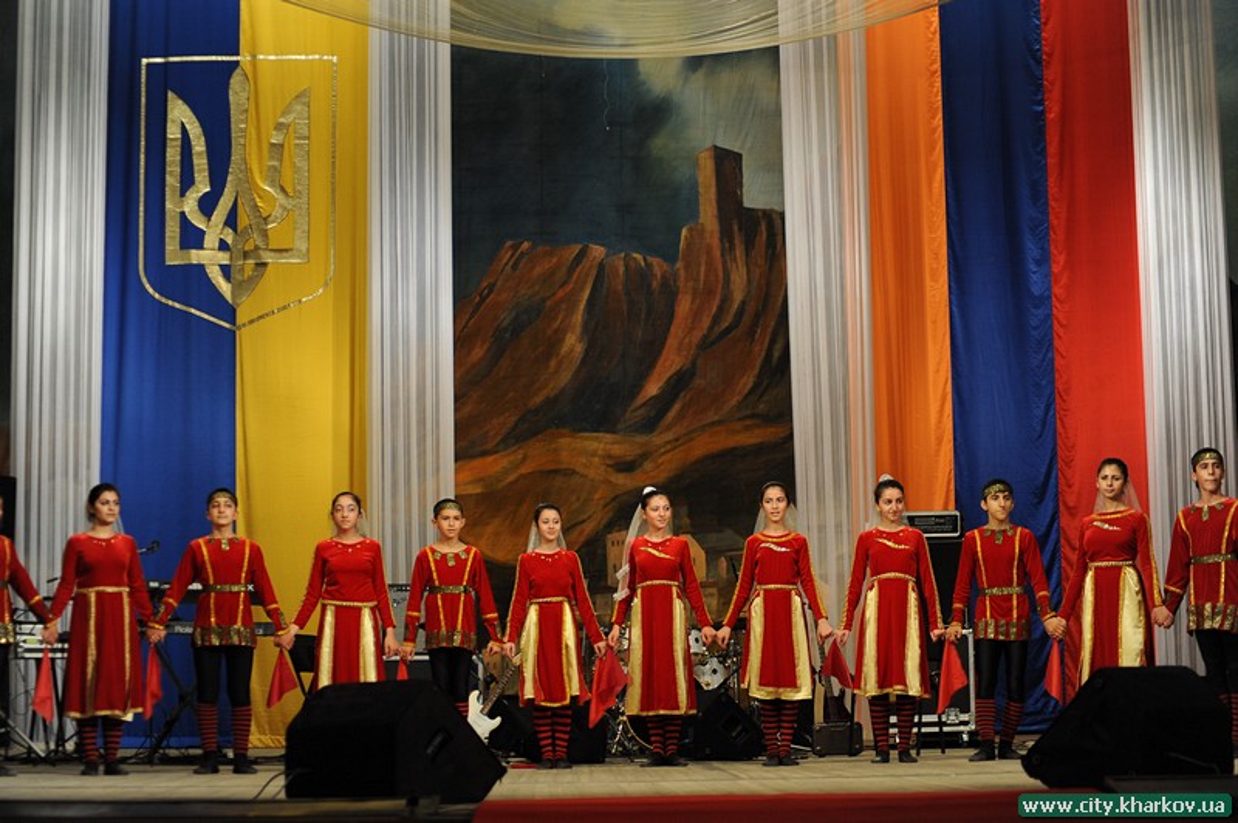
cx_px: 619
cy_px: 412
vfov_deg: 19.4
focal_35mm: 70
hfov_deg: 28.9
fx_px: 2405
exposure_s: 1/200
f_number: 4
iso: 1000
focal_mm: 70
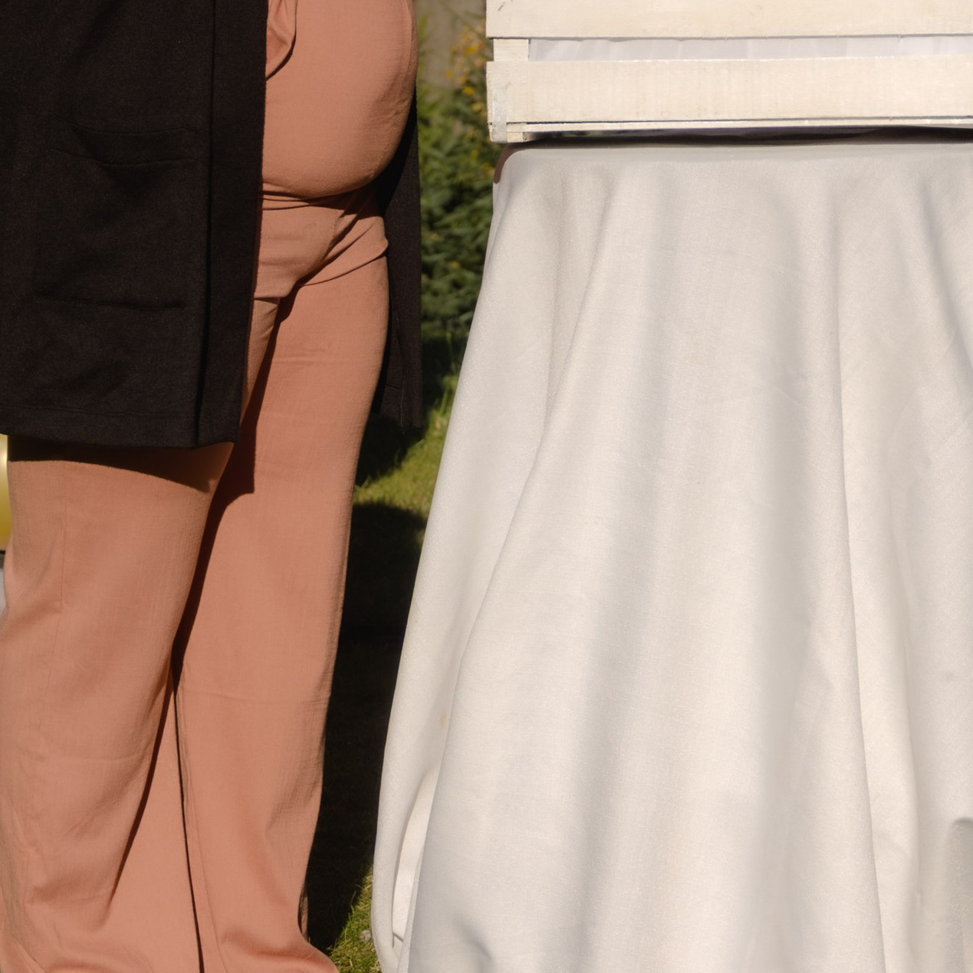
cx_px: 623
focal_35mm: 155
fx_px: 4929
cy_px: -228
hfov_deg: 11.3
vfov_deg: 11.0
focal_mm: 40
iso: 160
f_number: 4.5
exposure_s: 1/1600
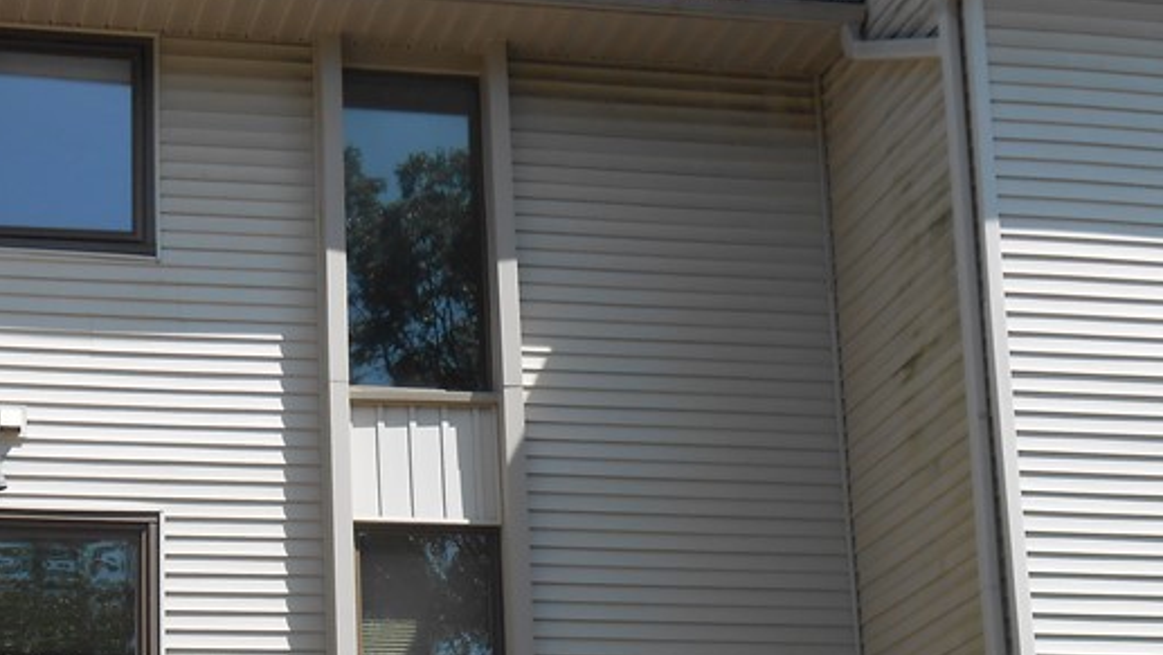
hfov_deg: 25.7
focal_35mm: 82
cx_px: 353
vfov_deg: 14.5
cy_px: 669
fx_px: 2529
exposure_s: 1/500
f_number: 4.2
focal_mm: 6.8
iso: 80
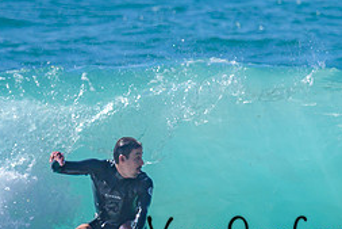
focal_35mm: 2522
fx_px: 23972
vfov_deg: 0.5
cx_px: 164
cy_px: 205
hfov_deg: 0.8
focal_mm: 800
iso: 280
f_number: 6.3
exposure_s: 1/3200
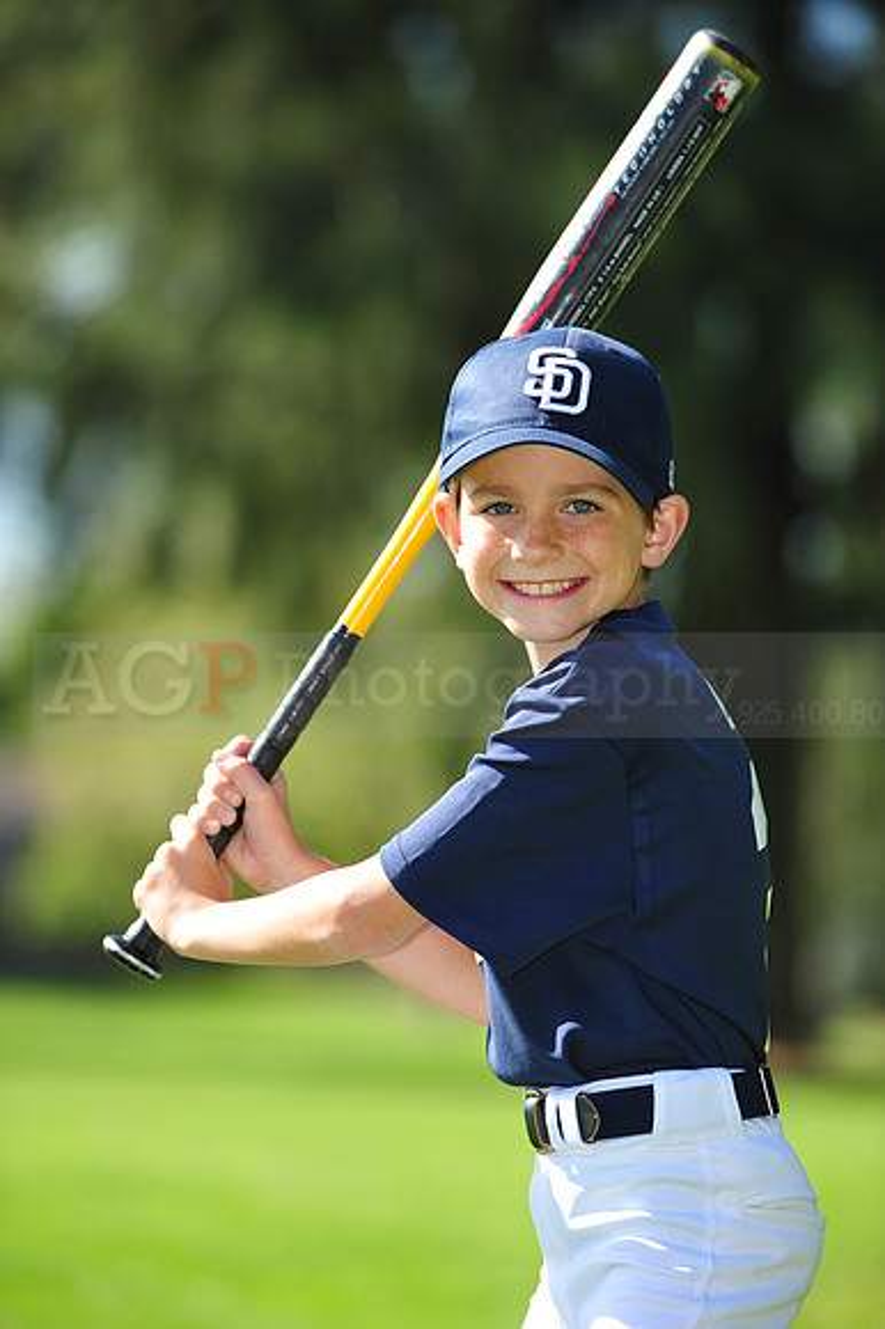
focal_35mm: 200
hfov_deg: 6.9
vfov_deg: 10.3
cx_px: 442
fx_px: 7383
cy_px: 664
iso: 200
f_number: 4.5
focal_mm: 200
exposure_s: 1/640
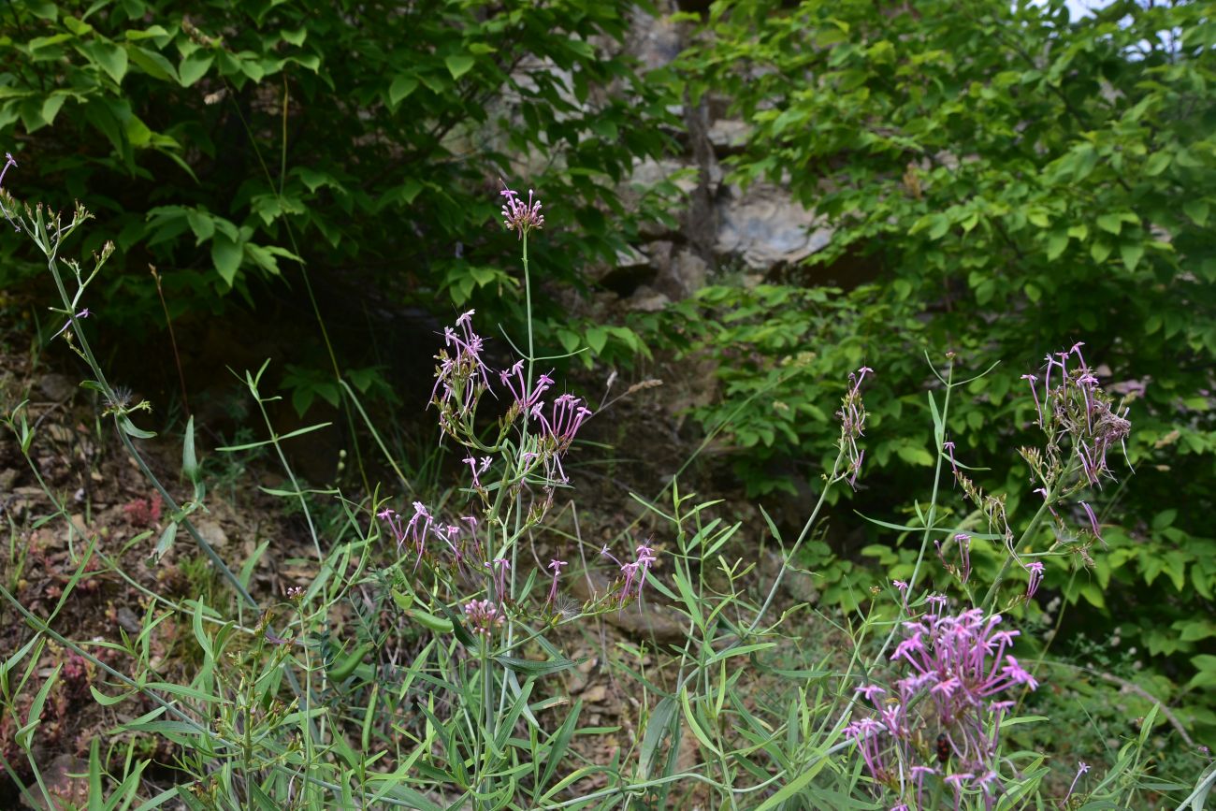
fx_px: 1081
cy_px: 406
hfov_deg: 58.7
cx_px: 608
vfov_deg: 41.1
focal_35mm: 32
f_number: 13
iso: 320
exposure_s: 1/125
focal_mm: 32
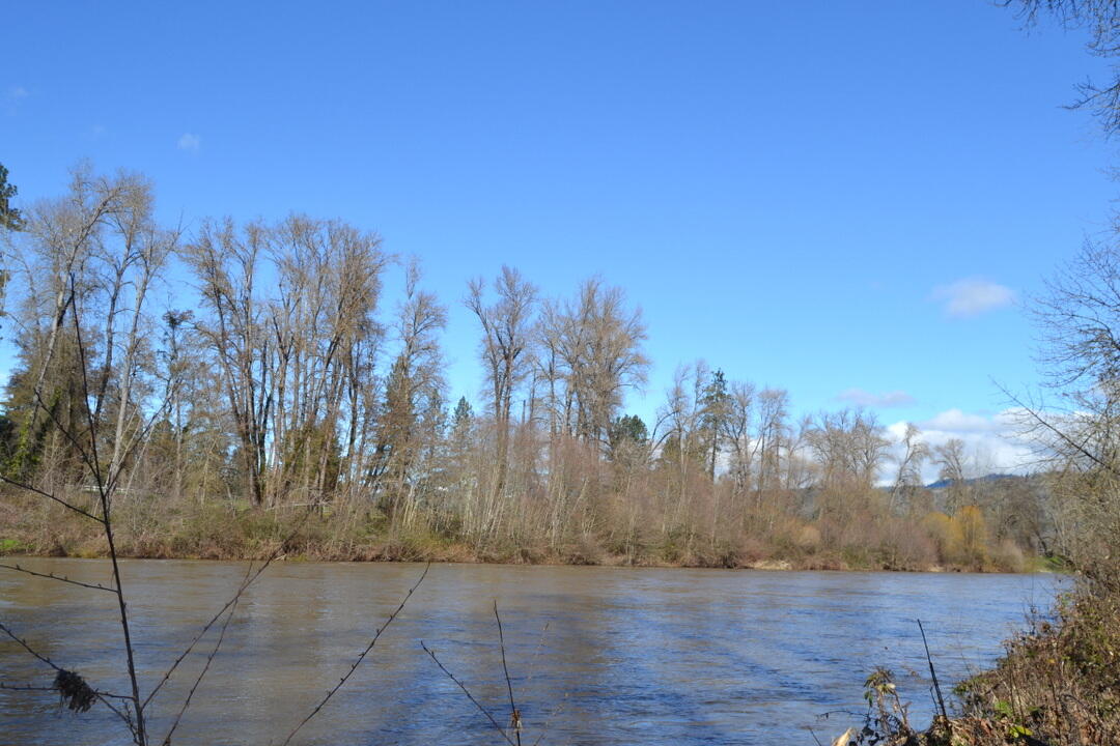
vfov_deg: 40.0
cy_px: 373
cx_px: 560
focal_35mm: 33
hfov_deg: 57.2
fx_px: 1027
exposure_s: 1/250
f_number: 8
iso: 100
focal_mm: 22
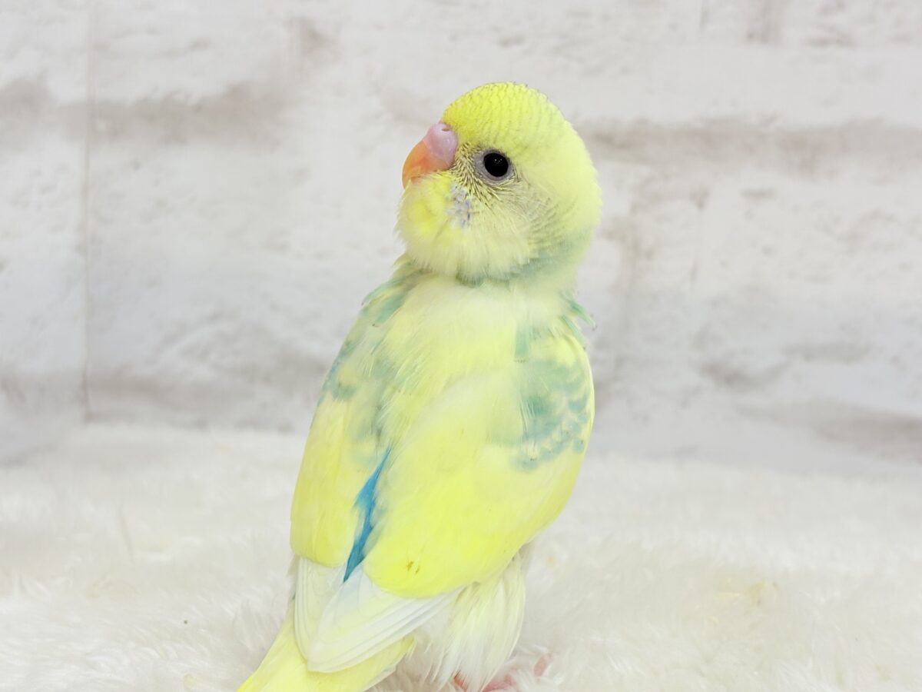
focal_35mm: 52
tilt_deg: -8.1
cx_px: 461
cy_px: 346
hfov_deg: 36.8
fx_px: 1385
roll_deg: -2.8
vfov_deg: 28.0
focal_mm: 5.96
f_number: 1.6
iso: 50
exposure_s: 1/100
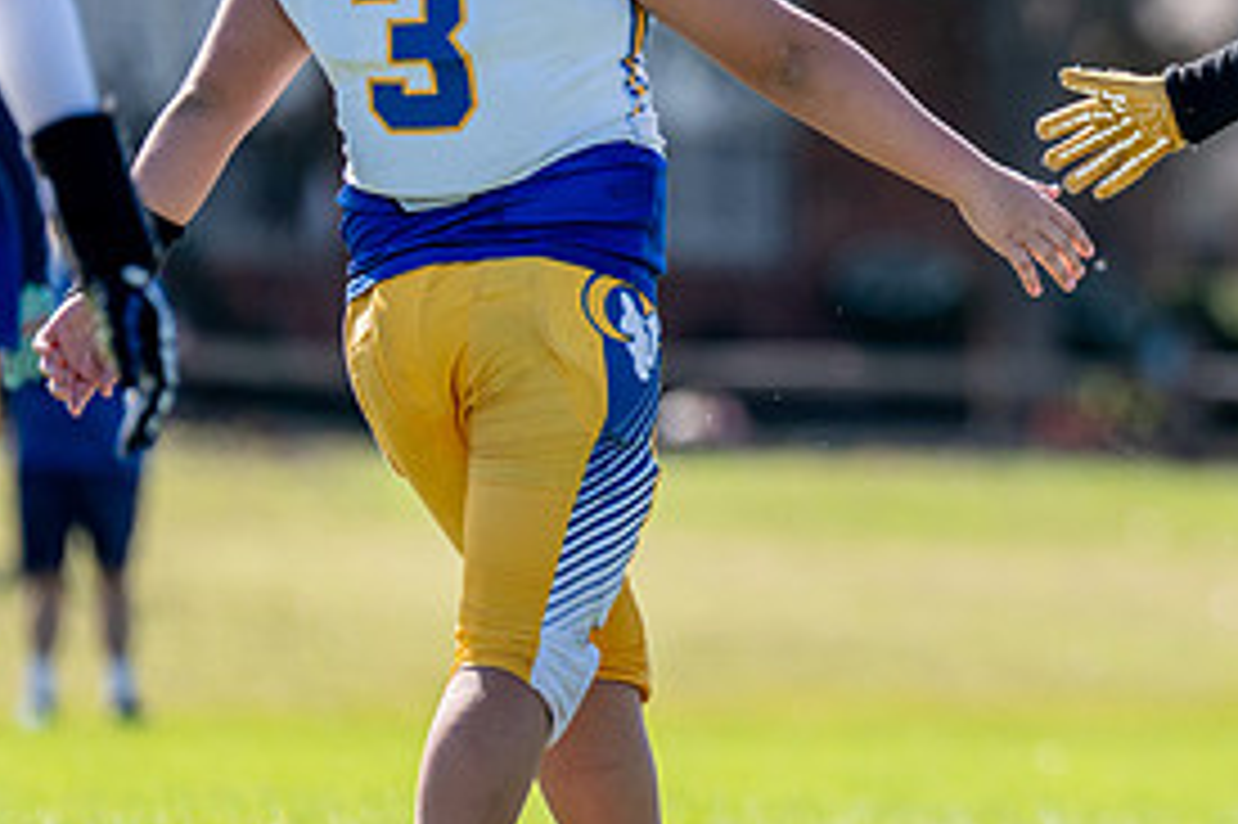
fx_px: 22064
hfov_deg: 3.2
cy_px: 221
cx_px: 1409
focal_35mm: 642
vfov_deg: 2.1
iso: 200
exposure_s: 1/3200
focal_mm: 200
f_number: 2.8
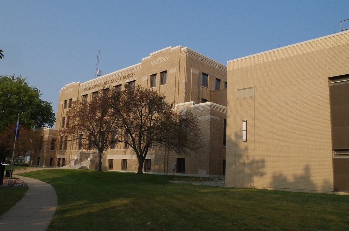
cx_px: 174
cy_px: 116
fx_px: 300
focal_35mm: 31
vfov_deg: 42.1
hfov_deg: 60.4
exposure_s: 1/2500
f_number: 11
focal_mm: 21.25
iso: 3200
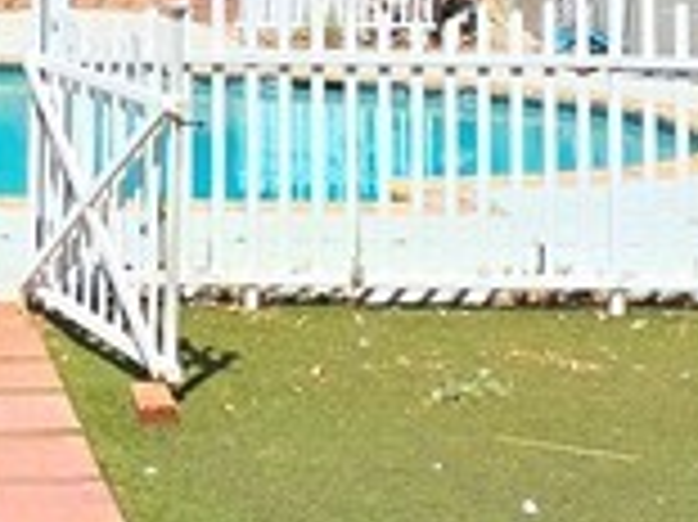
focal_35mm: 86
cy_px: -117
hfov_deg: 21.0
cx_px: -171
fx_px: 1733
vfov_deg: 16.4
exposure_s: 1/2500
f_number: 1.9
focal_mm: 2.2
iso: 40
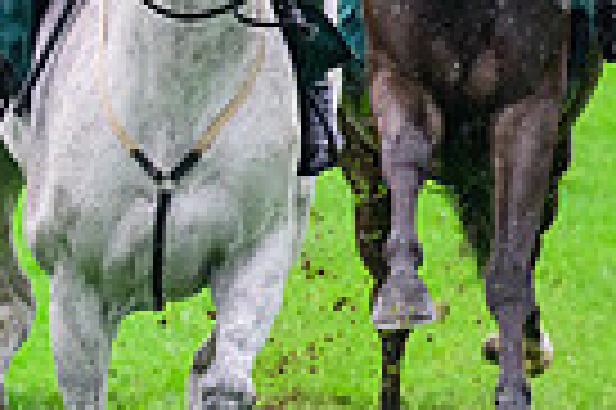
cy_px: 103
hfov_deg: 1.1
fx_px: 30746
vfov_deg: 0.8
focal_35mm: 1799
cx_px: -714
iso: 2000
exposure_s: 1/1250
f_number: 5.6
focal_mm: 400
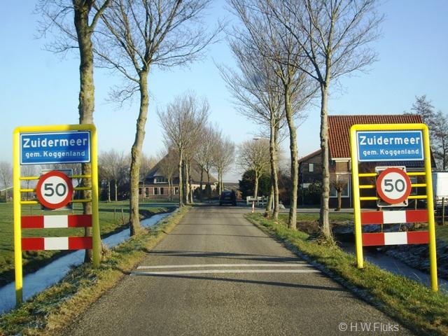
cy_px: 168
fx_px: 492
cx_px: 224
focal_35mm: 38
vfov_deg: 37.7
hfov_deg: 49.0
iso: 64
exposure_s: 1/320
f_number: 2.8
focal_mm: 7.9
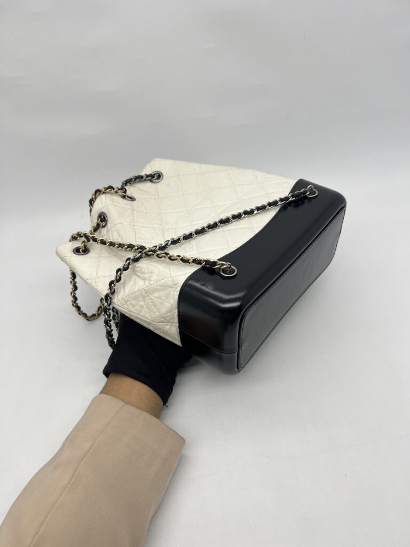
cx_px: 205
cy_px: 274
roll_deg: +5.7
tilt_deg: -43.0
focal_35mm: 26
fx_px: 411
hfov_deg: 53.1
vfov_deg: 67.3
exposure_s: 1/135
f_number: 1.5
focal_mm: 5.7
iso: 32
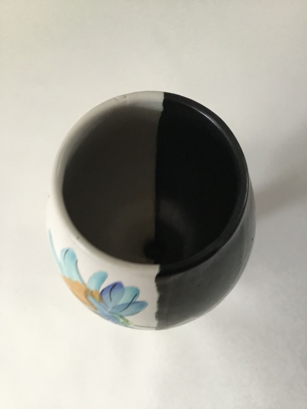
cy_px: 204
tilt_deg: -76.6
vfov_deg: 58.4
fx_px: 367
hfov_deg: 45.4
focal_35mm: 31
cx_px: 154
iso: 200
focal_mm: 3.3
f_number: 2.4
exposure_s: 1/33
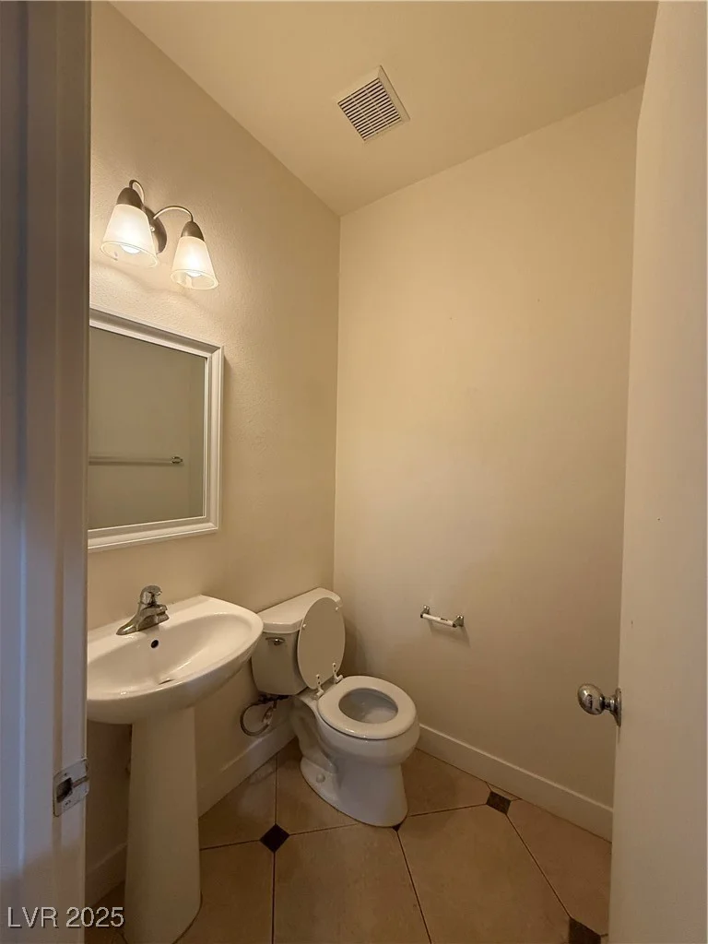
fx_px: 382
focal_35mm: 14
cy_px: 472
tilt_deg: -0.5
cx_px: 354
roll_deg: -1.2
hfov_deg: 85.7
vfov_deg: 102.1
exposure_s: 1/60
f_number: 2.2
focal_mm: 2.22
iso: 400
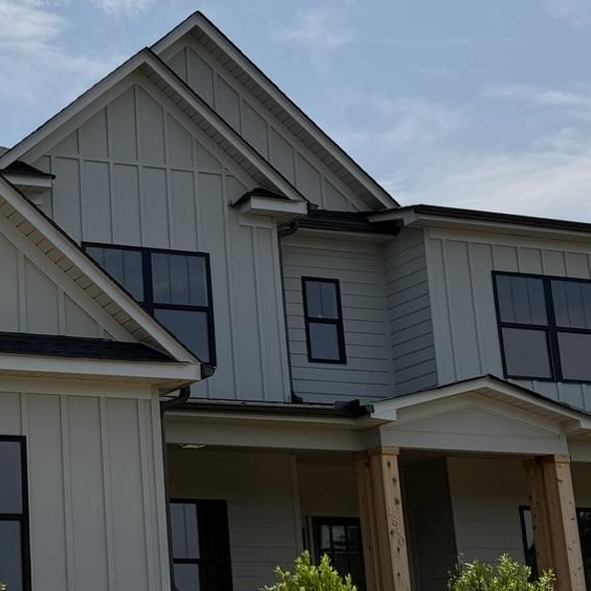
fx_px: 1487
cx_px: -2
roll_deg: +1.6
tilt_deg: +15.2
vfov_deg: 22.5
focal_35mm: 77
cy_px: 341
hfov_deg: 21.7
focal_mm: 6.76
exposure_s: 1/11905
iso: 80
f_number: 1.78
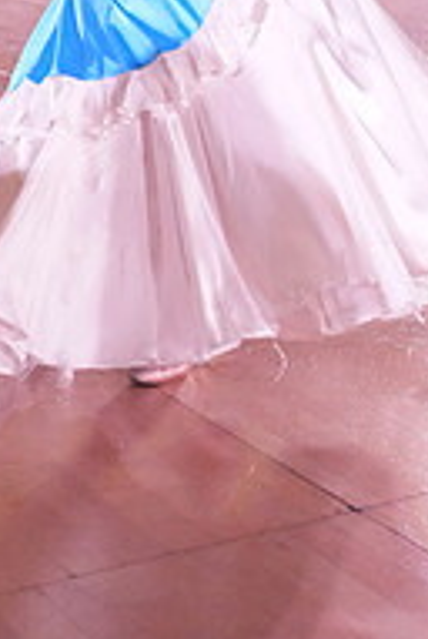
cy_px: -147
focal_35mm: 103
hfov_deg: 13.0
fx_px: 1830
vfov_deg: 18.6
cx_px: 510
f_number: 5
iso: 6400
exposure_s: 1/400
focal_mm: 34
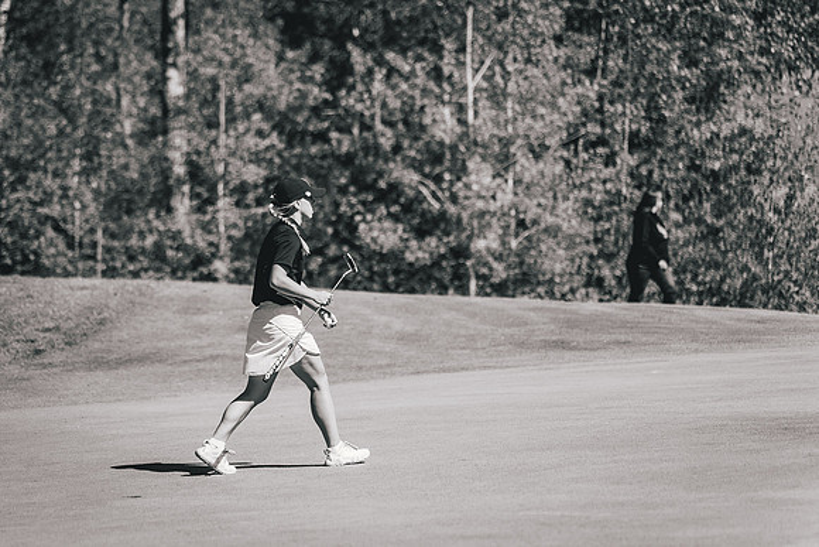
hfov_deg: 10.6
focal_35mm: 193
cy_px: 310
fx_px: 4402
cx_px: 291
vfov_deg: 7.1
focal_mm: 150
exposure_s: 1/5000
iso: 400
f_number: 2.8
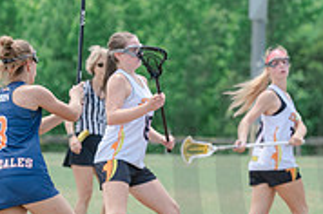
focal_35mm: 588
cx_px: 495
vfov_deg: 2.3
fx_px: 5266
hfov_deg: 3.5
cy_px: 157
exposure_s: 1/1250
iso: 400
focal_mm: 180
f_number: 4.5
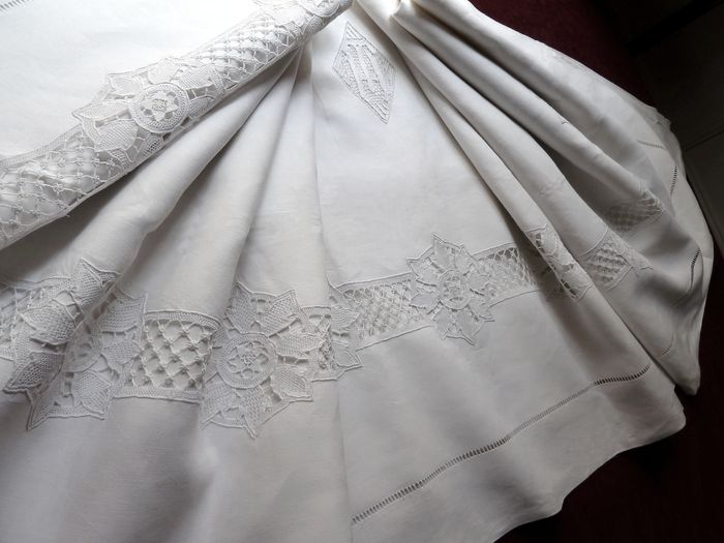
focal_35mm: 25
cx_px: 362
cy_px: 272
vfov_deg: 54.9
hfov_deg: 69.4
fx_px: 523
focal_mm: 4.1
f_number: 3.3
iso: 80
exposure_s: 1/40
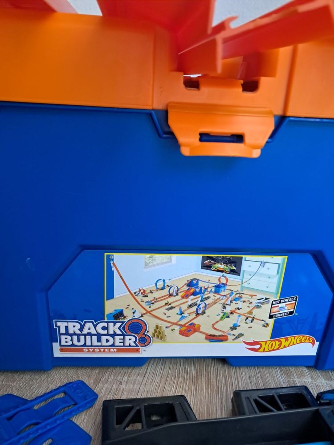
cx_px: 167
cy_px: 222
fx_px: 347
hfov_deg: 51.4
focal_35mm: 27
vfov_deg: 65.3
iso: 640
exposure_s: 1/30
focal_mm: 4
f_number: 1.8
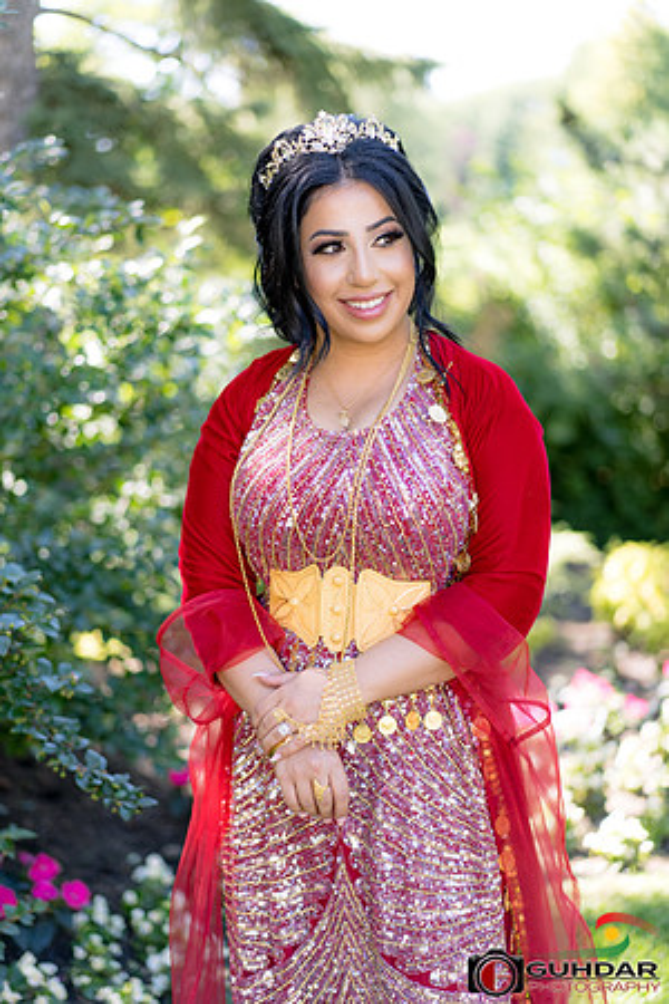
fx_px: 1533
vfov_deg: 36.2
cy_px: 502
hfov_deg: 24.6
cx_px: 334
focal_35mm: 55
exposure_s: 1/250
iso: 100
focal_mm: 55
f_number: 1.8
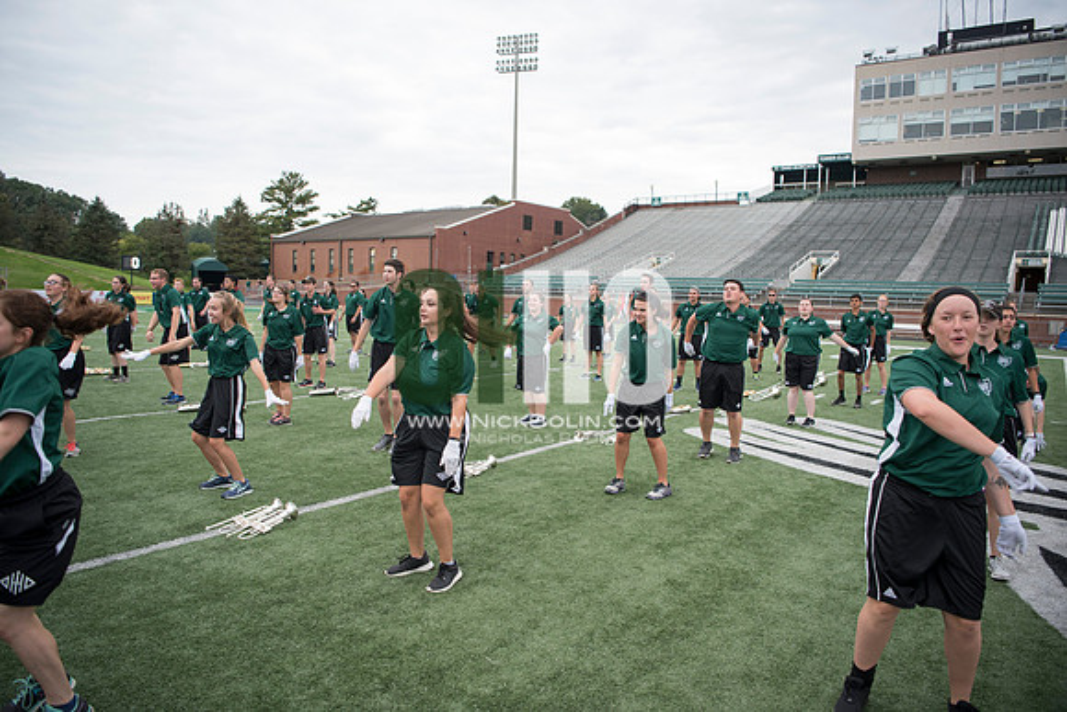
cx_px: 534
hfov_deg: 73.7
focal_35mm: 24
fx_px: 711
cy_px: 356
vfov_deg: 53.2
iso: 400
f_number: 2.8
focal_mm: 24
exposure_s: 1/400
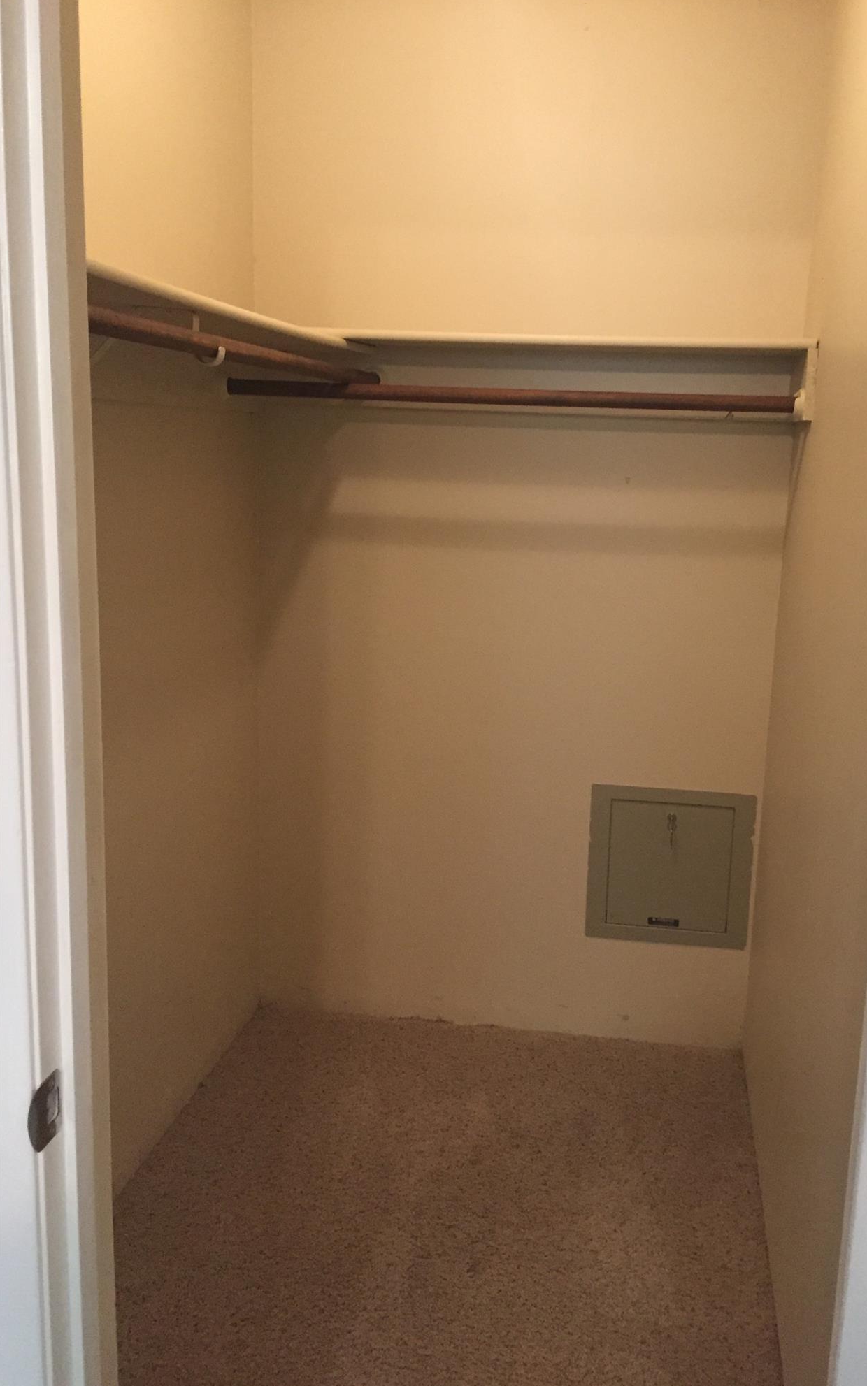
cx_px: 522
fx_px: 1172
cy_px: 692
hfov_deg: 40.4
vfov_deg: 61.2
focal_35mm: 31
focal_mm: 4.15
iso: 250
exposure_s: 1/30
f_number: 2.2
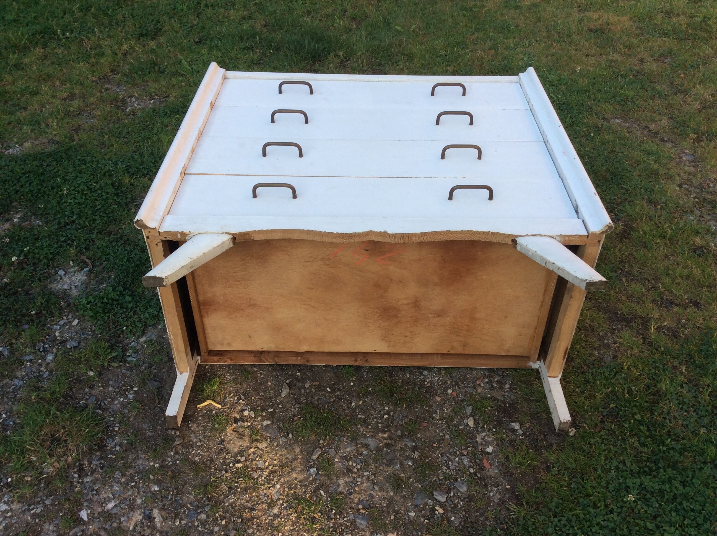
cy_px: 268
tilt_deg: -41.1
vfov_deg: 44.1
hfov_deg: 56.9
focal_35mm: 32
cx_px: 358
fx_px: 662
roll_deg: -1.4
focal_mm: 3.3
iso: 32
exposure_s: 1/417
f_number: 2.4
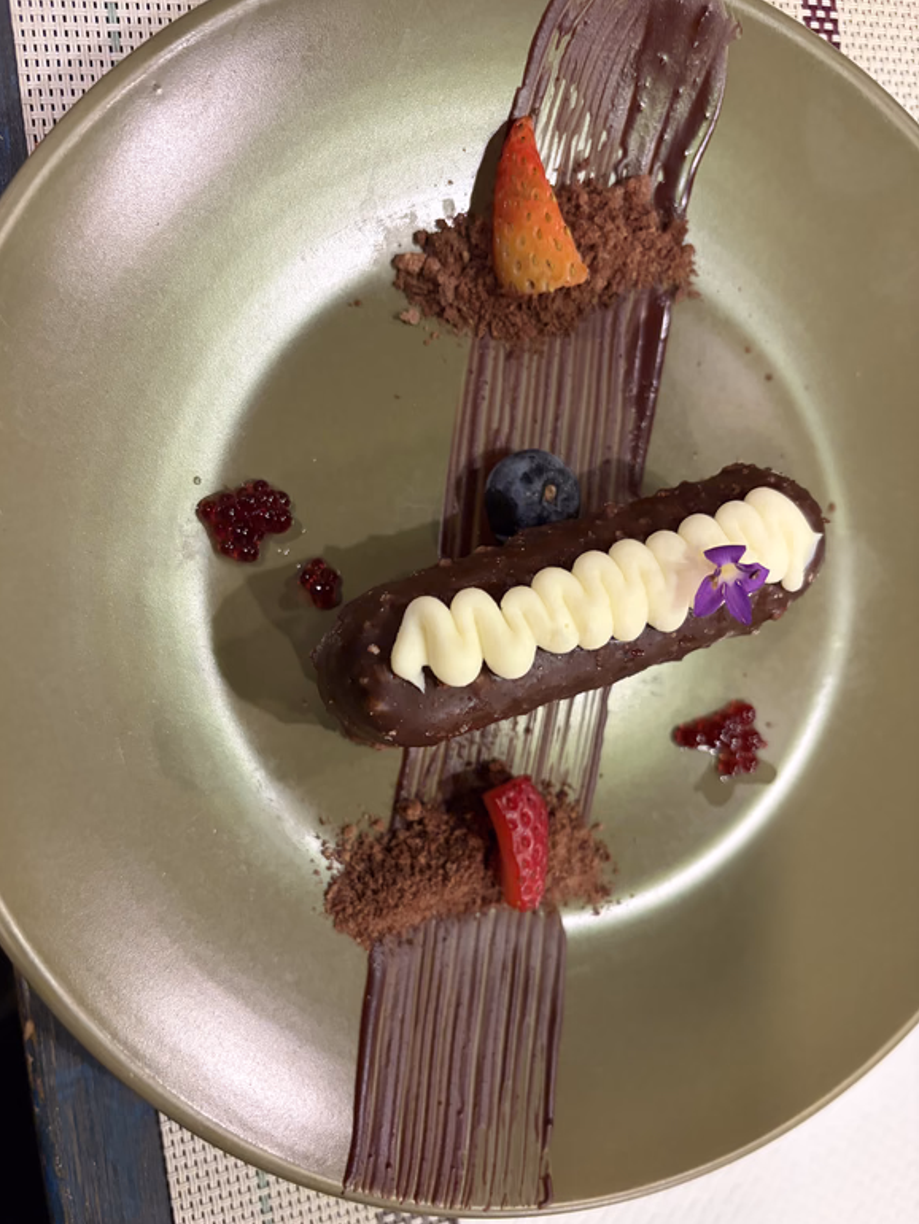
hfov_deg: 51.4
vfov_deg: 65.3
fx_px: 955
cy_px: 633
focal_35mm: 27
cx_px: 444
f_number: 1.6
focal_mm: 5.96
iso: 250
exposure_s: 1/50
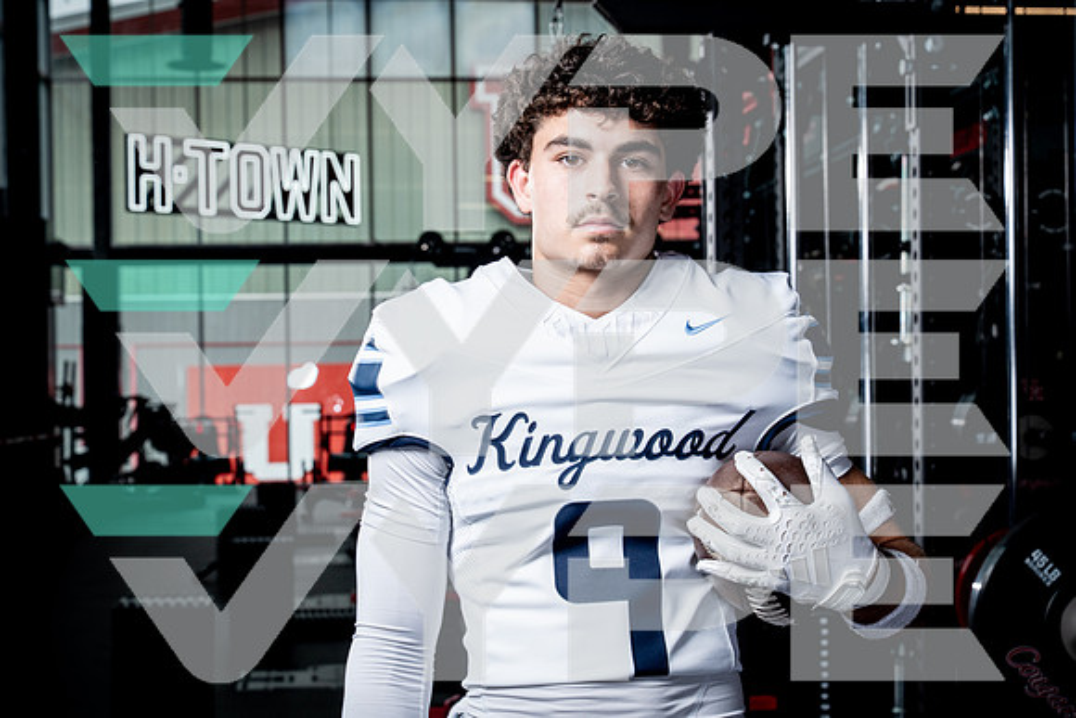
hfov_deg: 28.8
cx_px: 538
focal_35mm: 70
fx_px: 2093
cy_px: 359
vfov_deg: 19.5
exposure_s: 1/250
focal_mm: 70
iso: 640
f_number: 9
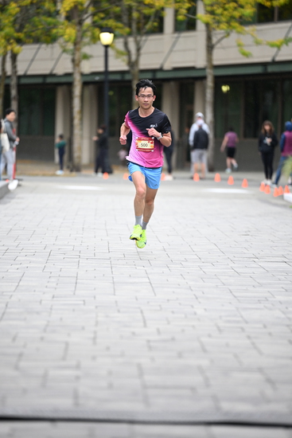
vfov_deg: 10.3
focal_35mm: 200
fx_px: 2432
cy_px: 219
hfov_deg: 6.9
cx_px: 146
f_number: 2.8
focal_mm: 200
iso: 1250
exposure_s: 1/1600
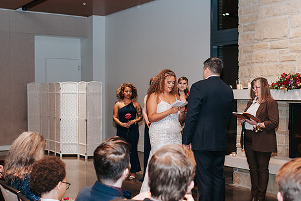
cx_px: 165
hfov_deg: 35.6
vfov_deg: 24.2
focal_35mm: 56
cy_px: 107
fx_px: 468
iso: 1000
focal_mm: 35
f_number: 2.8
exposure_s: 1/200
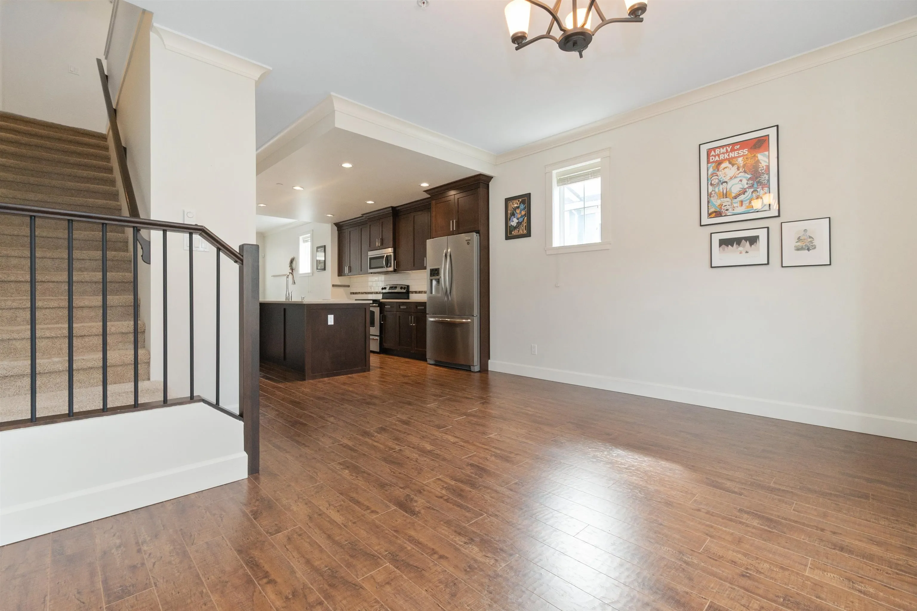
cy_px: 306
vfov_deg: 77.3
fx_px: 382
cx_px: 458
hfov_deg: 100.4
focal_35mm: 15
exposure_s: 1/15
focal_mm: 10
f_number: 10
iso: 320
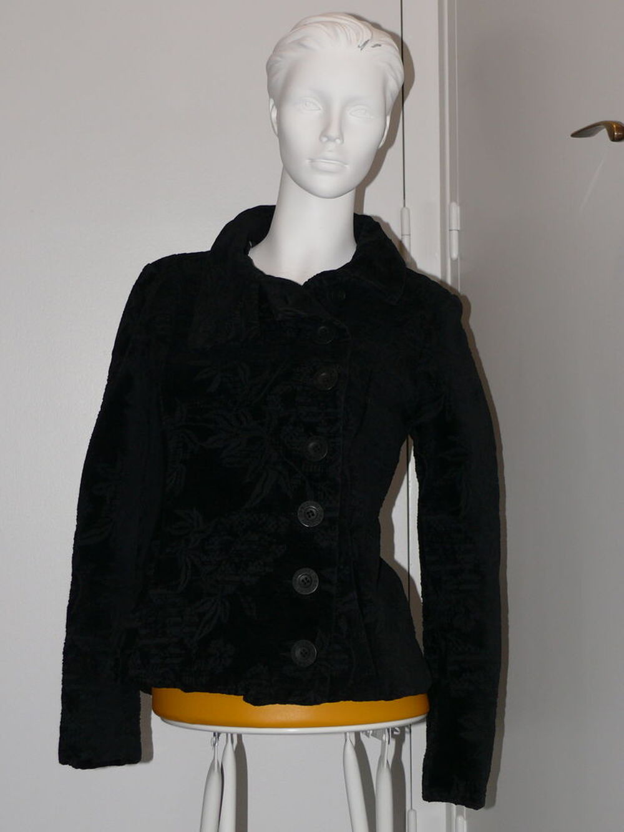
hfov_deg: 18.2
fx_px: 1947
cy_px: 416
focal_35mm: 81
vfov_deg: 24.1
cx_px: 312
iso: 100
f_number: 3.2
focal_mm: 13
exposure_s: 1/30
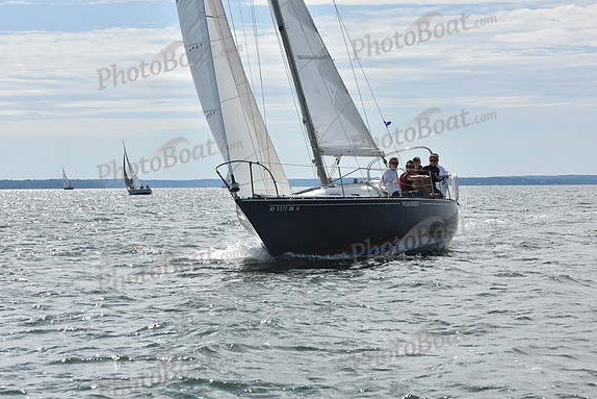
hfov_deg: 20.2
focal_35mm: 101
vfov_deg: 13.6
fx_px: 1675
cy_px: 198
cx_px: 297
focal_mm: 100
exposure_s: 1/1000
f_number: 11
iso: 320
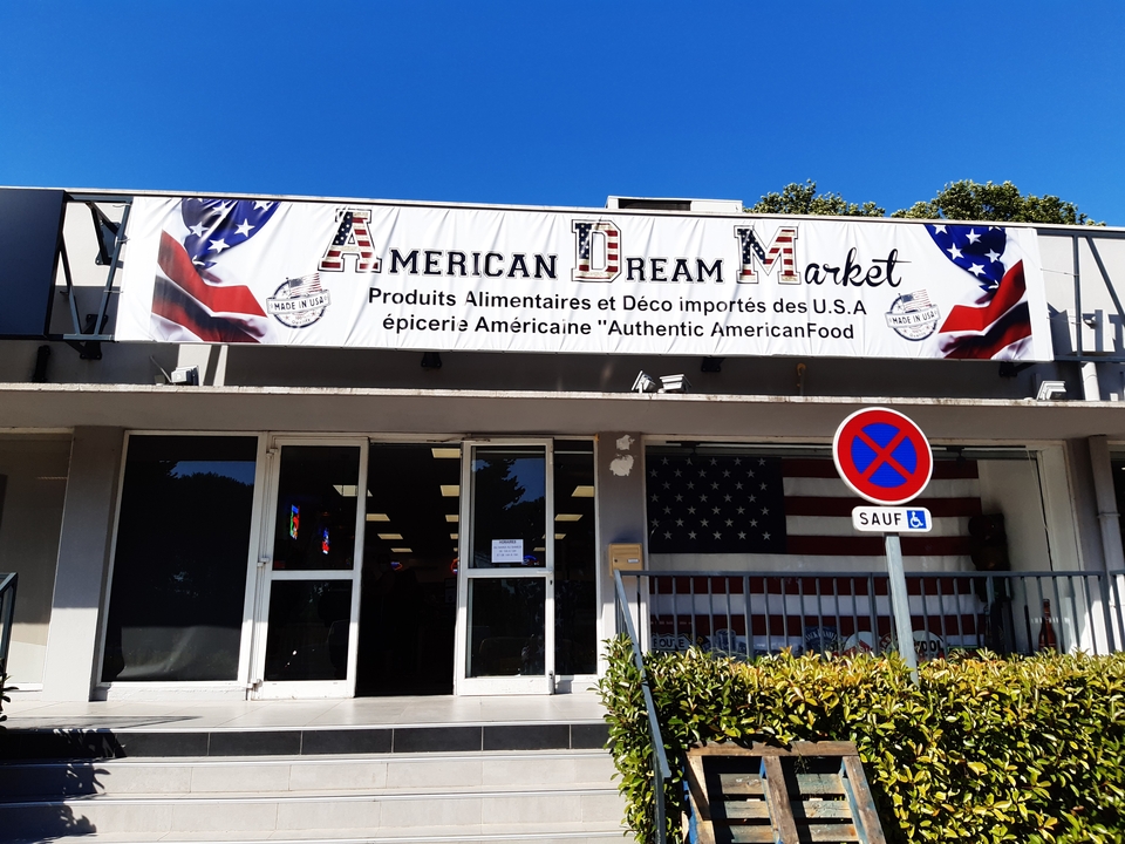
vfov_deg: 53.1
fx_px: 845
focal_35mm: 26
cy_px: 422
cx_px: 562
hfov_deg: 67.3
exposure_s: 1/2024
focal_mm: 3.92
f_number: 1.7
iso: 40
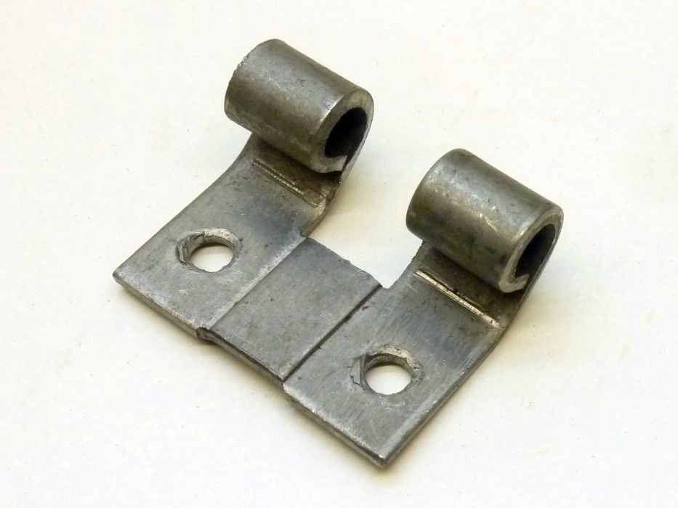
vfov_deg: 32.9
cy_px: 254
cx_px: 339
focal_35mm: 44
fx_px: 862
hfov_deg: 42.9
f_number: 3.7
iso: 320
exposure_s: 1/30
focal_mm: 7.3
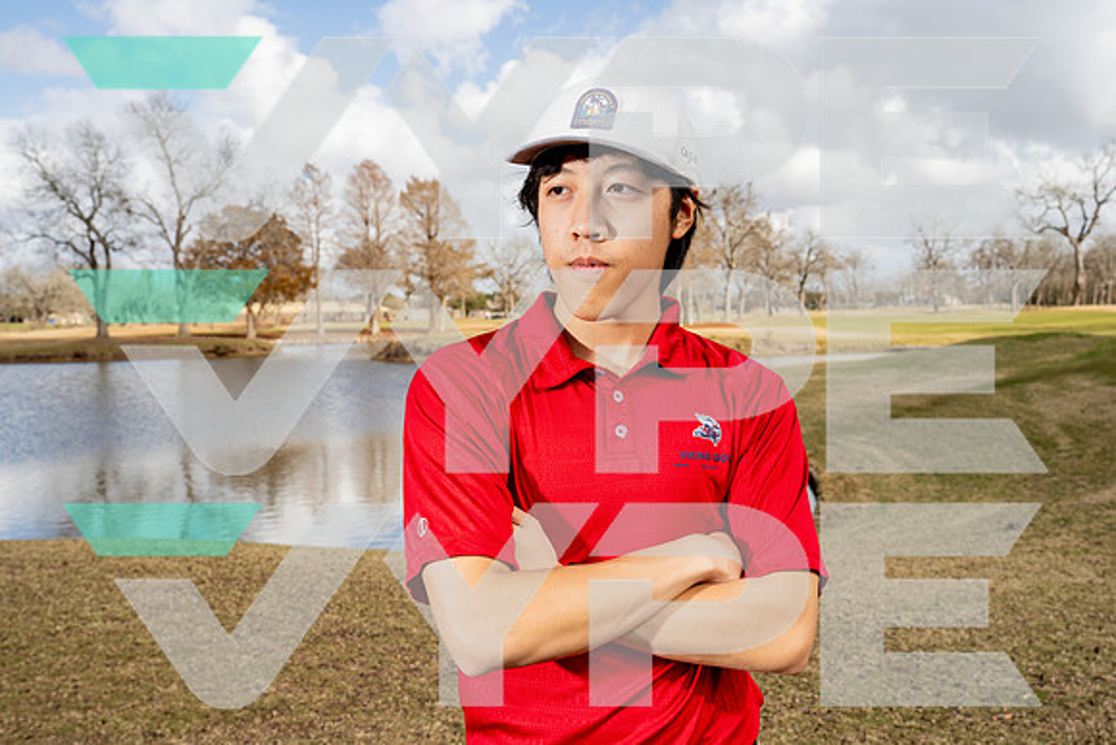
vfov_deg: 36.0
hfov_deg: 51.9
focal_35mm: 37
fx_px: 1147
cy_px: 372
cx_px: 558
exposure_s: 1/250
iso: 100
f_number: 8
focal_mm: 37
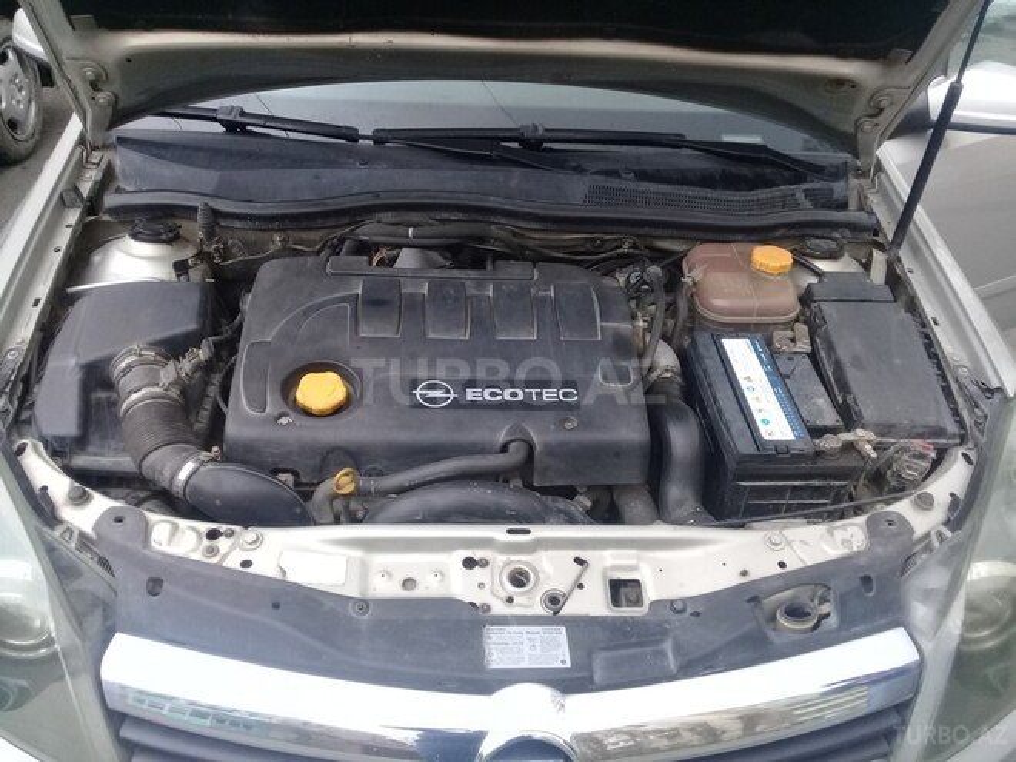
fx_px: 910
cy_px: 381
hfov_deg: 58.4
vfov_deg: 45.4
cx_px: 508
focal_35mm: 31
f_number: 2.2
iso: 64
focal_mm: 3.3
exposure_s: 1/100
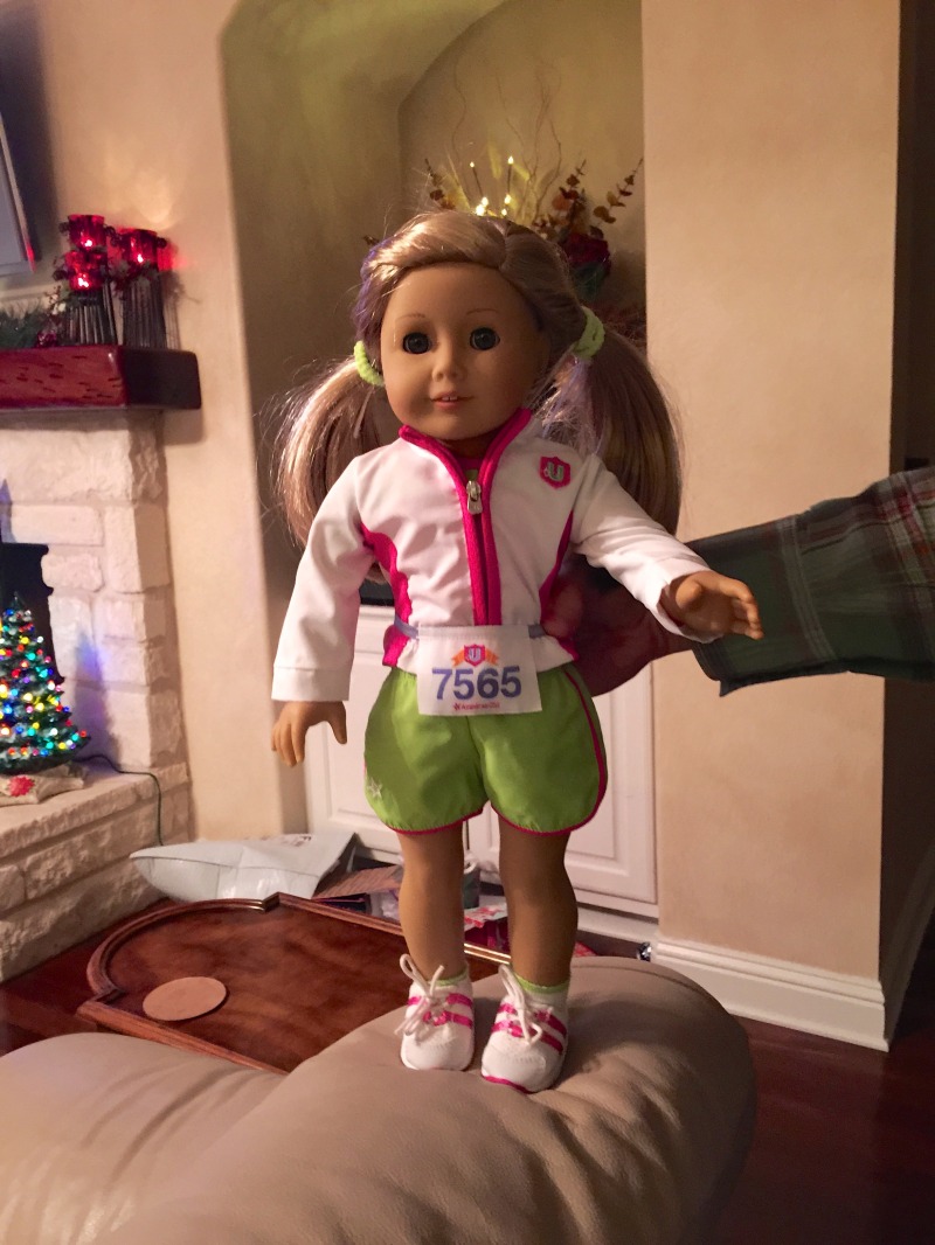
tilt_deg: -8.6
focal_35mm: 29
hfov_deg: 48.2
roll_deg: +2.4
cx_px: 468
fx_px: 1044
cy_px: 622
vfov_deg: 61.6
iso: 125
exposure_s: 1/4
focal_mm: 4.15
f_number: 2.2
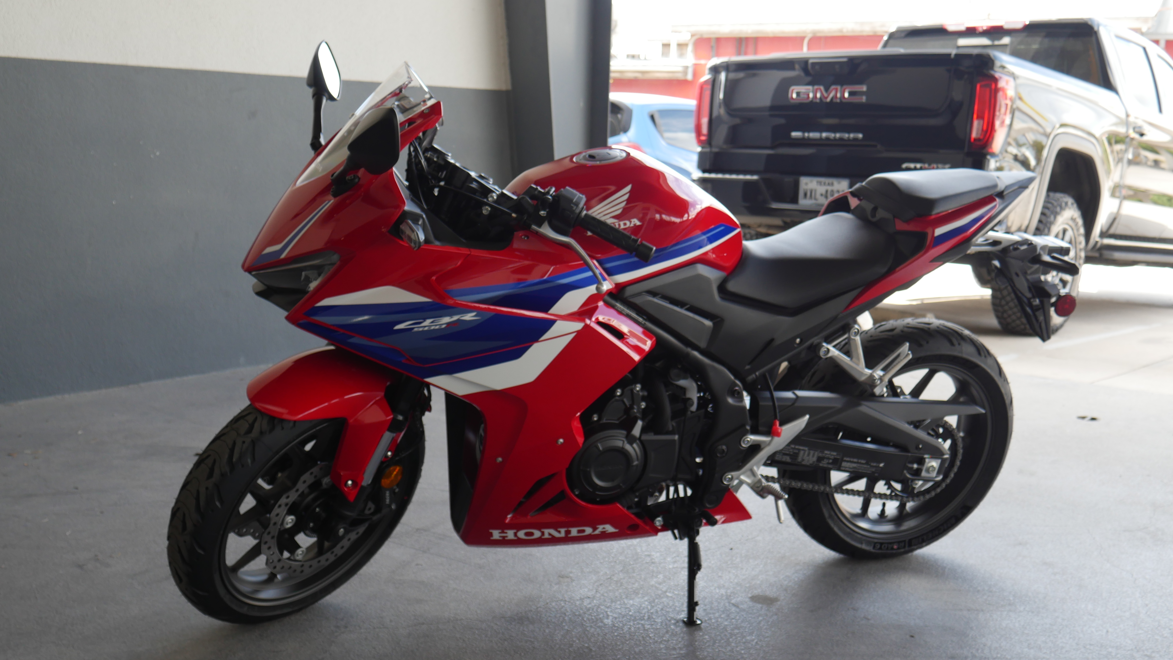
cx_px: 585
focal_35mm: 40
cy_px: 388
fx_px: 1244
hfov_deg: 50.5
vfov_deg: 29.6
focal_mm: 18
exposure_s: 1/125
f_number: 4
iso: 200
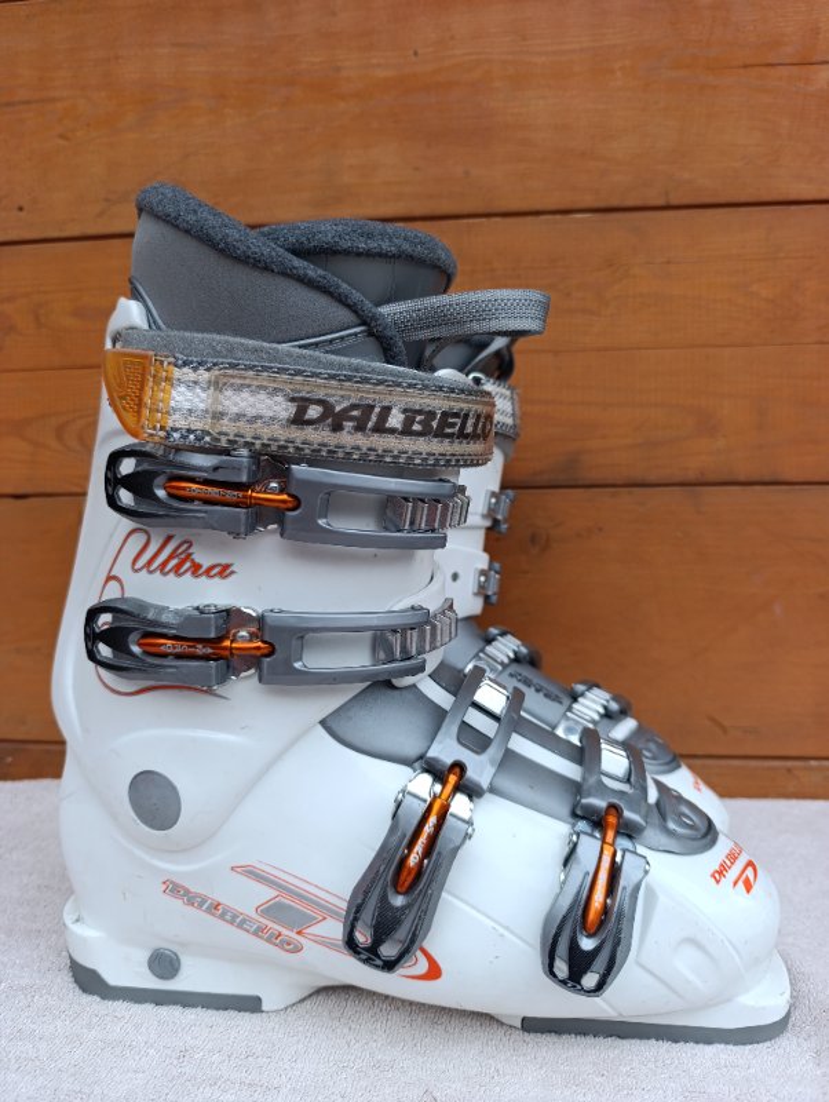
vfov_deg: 73.9
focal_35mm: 23
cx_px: 414
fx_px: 733
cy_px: 551
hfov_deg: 59.0
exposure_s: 1/100
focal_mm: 6.14
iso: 200
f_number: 1.6
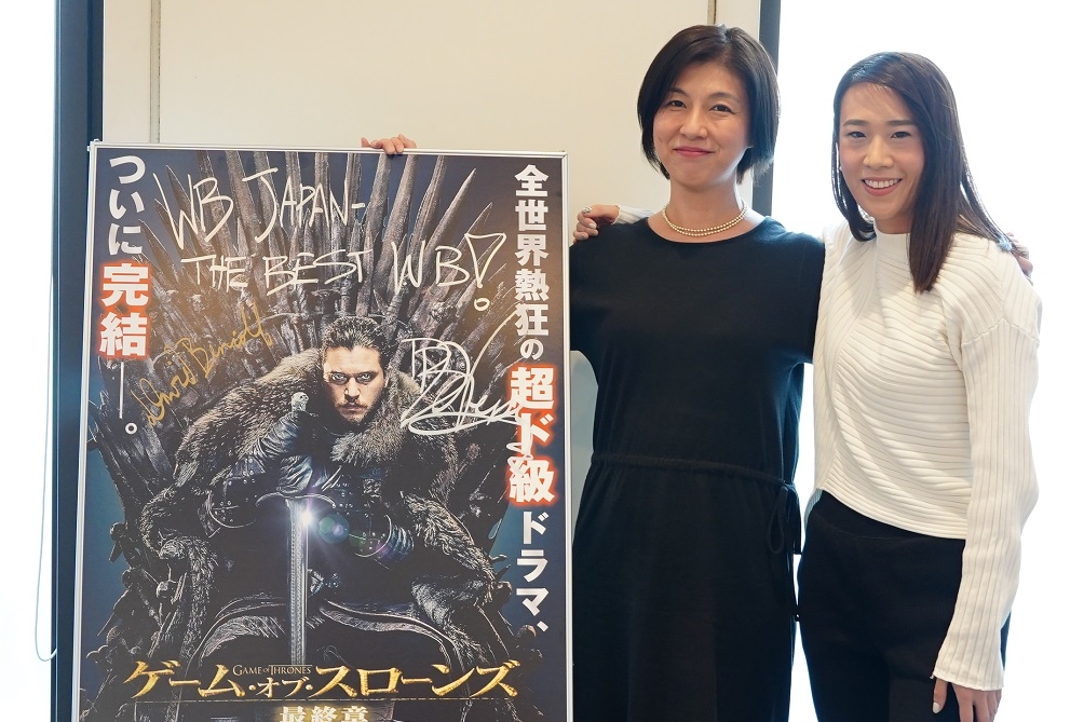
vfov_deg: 24.6
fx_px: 1656
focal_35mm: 55
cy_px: 426
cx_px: 591
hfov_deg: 36.2
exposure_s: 1/50
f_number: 4.5
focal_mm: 31
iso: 1250
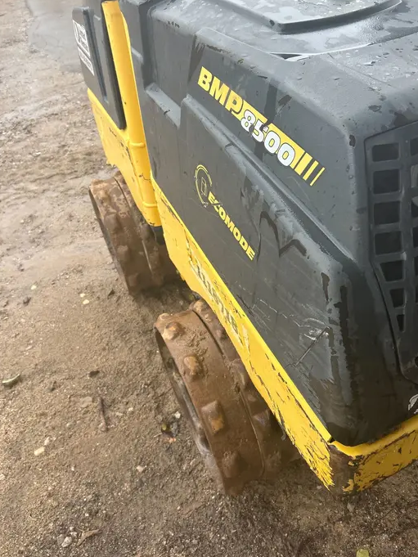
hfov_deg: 49.7
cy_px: 289
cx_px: 221
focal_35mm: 28
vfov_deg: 63.4
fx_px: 451
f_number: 1.5
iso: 50
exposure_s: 1/509
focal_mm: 5.7
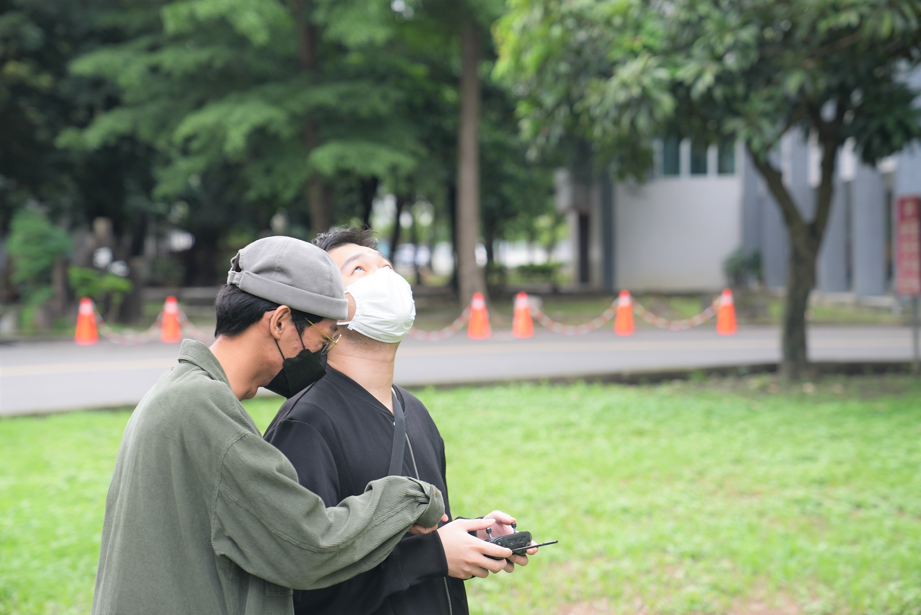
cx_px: 460
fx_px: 1792
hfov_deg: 28.8
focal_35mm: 70
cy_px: 308
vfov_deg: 19.5
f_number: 3.2
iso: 80
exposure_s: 1/100
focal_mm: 70
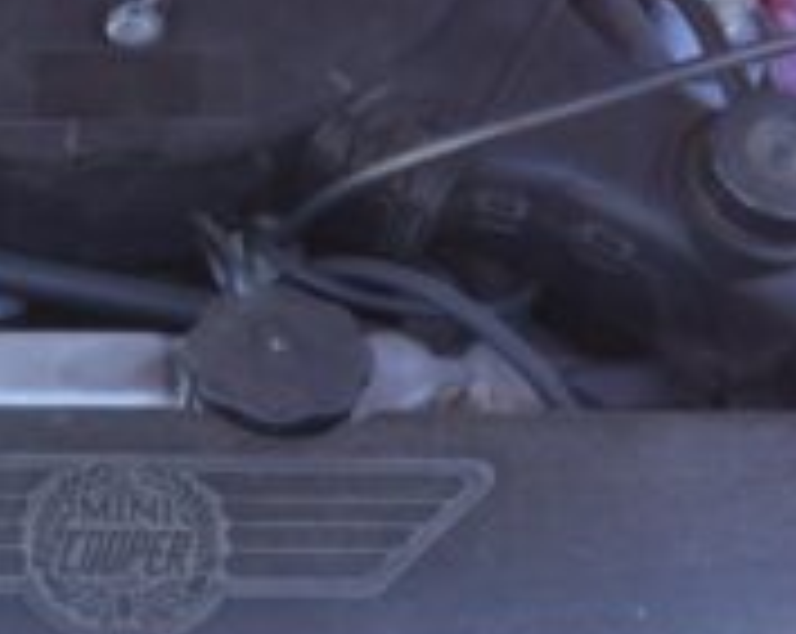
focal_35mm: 99
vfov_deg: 15.2
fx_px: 2328
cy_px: 677
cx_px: 27
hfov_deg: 18.9
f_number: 2.8
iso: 100
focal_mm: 3.85
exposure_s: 1/40
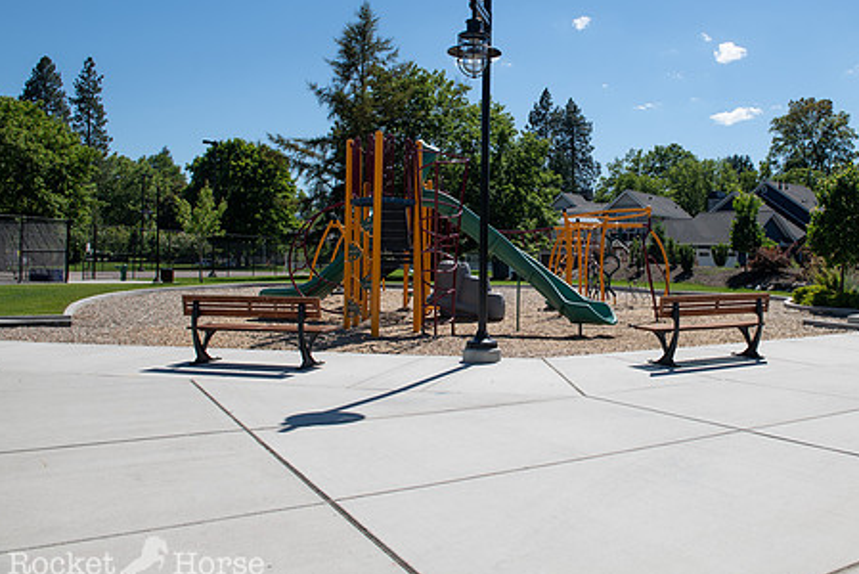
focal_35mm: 31
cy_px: 238
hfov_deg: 59.4
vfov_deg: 42.2
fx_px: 740
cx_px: 545
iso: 64
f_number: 8
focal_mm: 24
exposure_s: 1/320
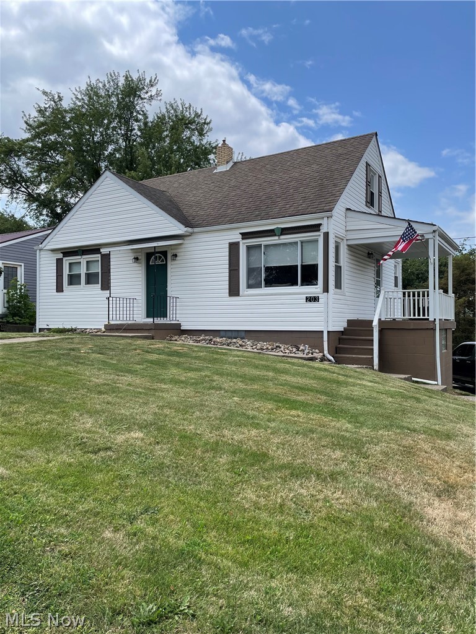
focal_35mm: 26
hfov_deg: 53.1
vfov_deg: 67.3
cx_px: 238
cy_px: 317
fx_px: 477
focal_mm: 4.2
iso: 32
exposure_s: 1/3040
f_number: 1.6
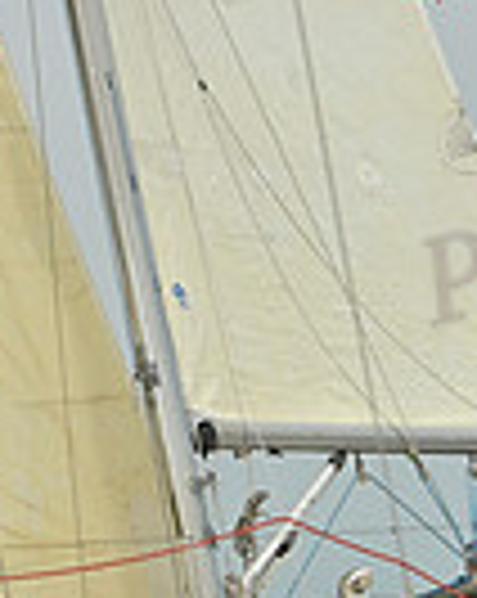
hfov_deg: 4.4
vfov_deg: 5.5
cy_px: 506
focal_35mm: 352
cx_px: 194
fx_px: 6226
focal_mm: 86
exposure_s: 1/800
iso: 320
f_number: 11
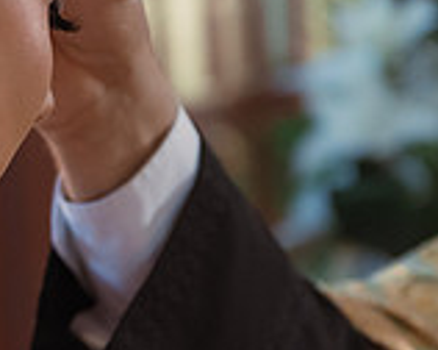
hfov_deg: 8.6
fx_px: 2887
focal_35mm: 223
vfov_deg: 6.9
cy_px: 53
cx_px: 32
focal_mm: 62
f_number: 2.8
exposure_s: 1/200
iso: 1250
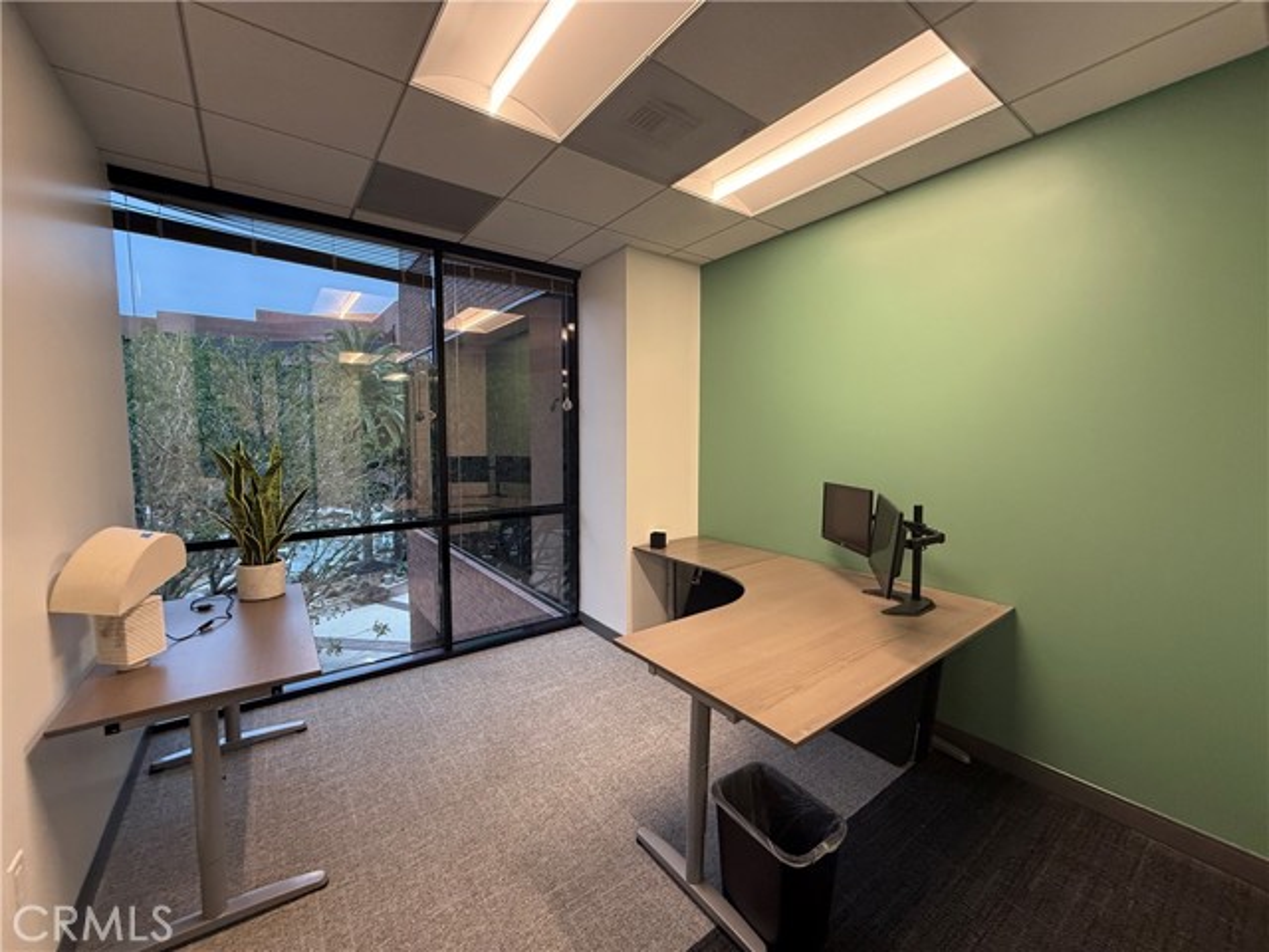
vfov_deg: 85.7
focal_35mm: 14
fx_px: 513
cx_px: 634
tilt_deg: -4.7
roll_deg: +0.5
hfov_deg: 102.1
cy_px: 476
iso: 250
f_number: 2.2
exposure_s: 1/120
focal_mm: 2.22
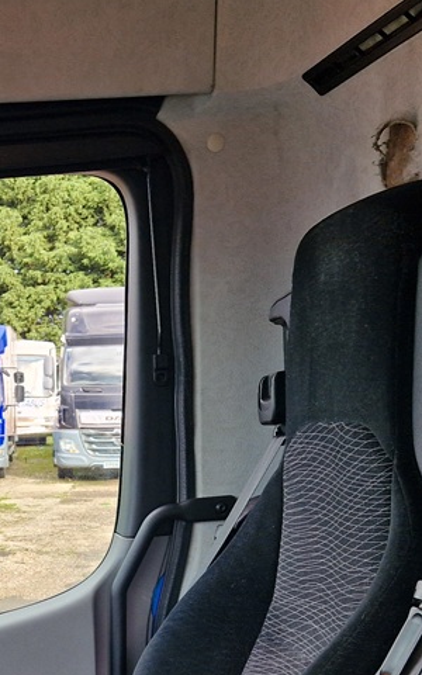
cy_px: 596
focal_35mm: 61
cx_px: -45
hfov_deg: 20.3
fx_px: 1122
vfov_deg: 32.0
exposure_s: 1/180
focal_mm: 5.4
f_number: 1.8
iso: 50
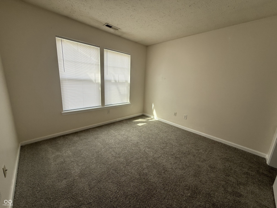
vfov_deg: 85.7
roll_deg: -2.6
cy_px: 104
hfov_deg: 102.1
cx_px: 138
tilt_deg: -12.1
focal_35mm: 14
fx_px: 112
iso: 50
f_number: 2.2
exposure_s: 1/109
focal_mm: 2.22
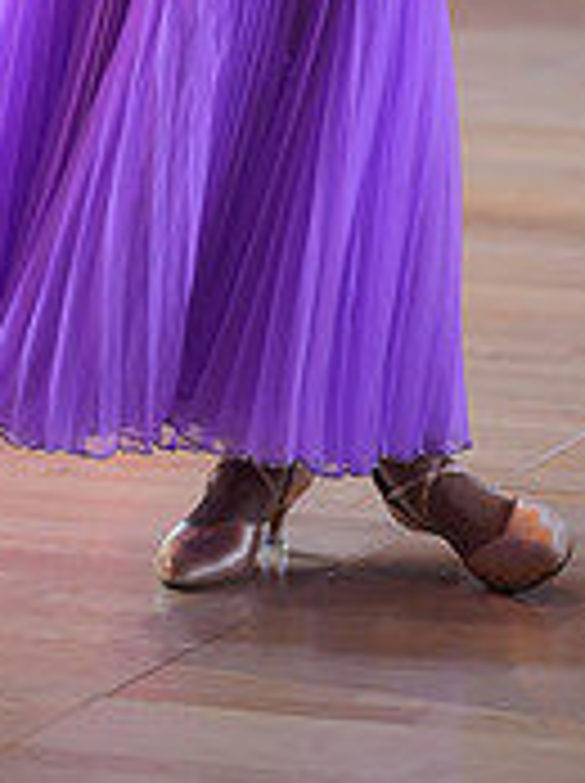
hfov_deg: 6.2
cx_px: 335
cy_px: -486
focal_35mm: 241
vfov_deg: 8.0
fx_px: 5444
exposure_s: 1/500
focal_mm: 75
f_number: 2
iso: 1000
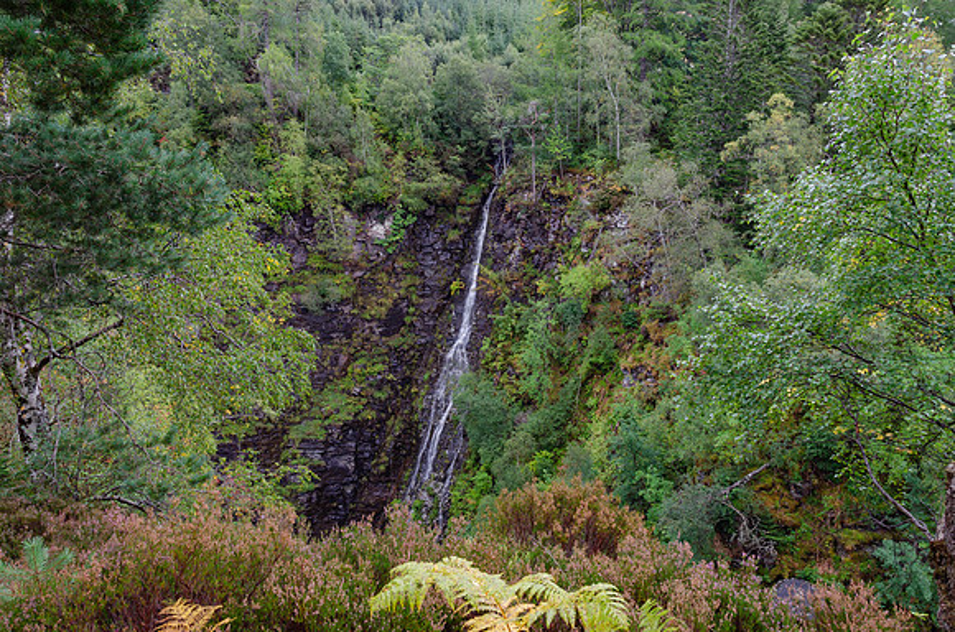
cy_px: 316
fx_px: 715
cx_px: 478
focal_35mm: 27
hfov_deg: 67.5
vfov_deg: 47.7
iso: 125
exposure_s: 1/8
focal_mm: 18
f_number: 7.1
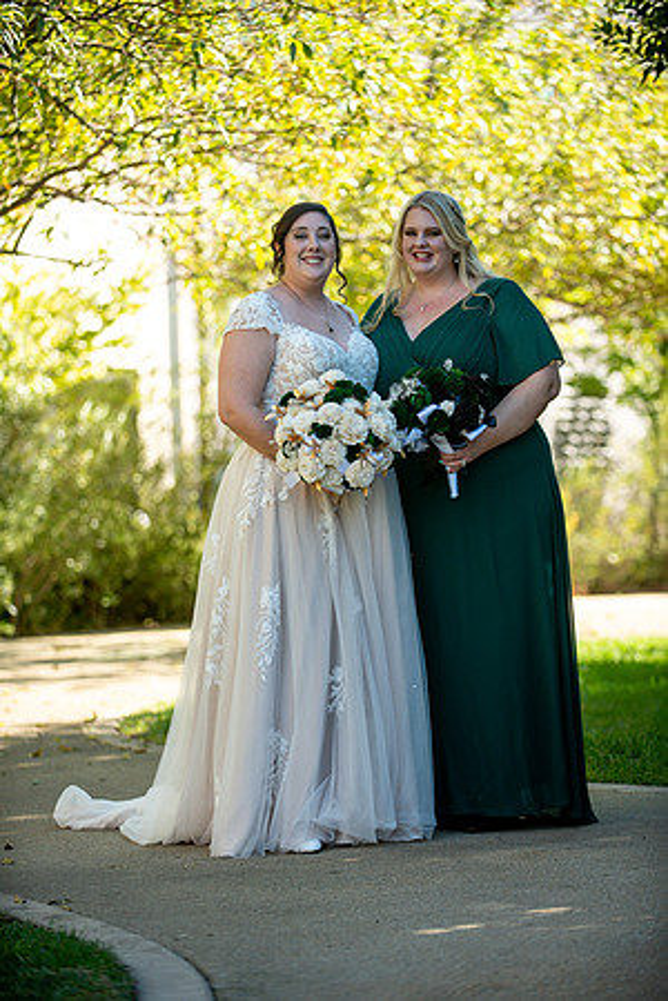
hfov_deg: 11.8
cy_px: 500
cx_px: 334
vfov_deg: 17.6
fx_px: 3228
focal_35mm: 116
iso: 400
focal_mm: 116
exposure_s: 1/1600
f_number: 2.8
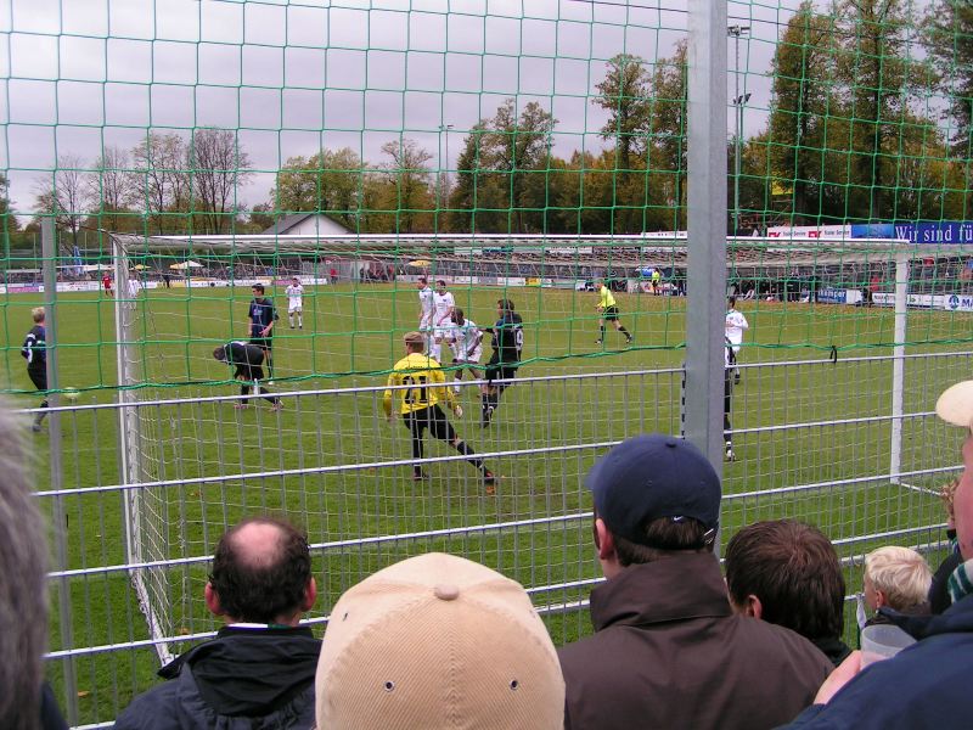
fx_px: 1068
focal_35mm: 38
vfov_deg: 37.7
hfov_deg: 49.0
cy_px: 365
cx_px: 486
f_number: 4.5
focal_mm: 5.8
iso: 50
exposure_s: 1/100
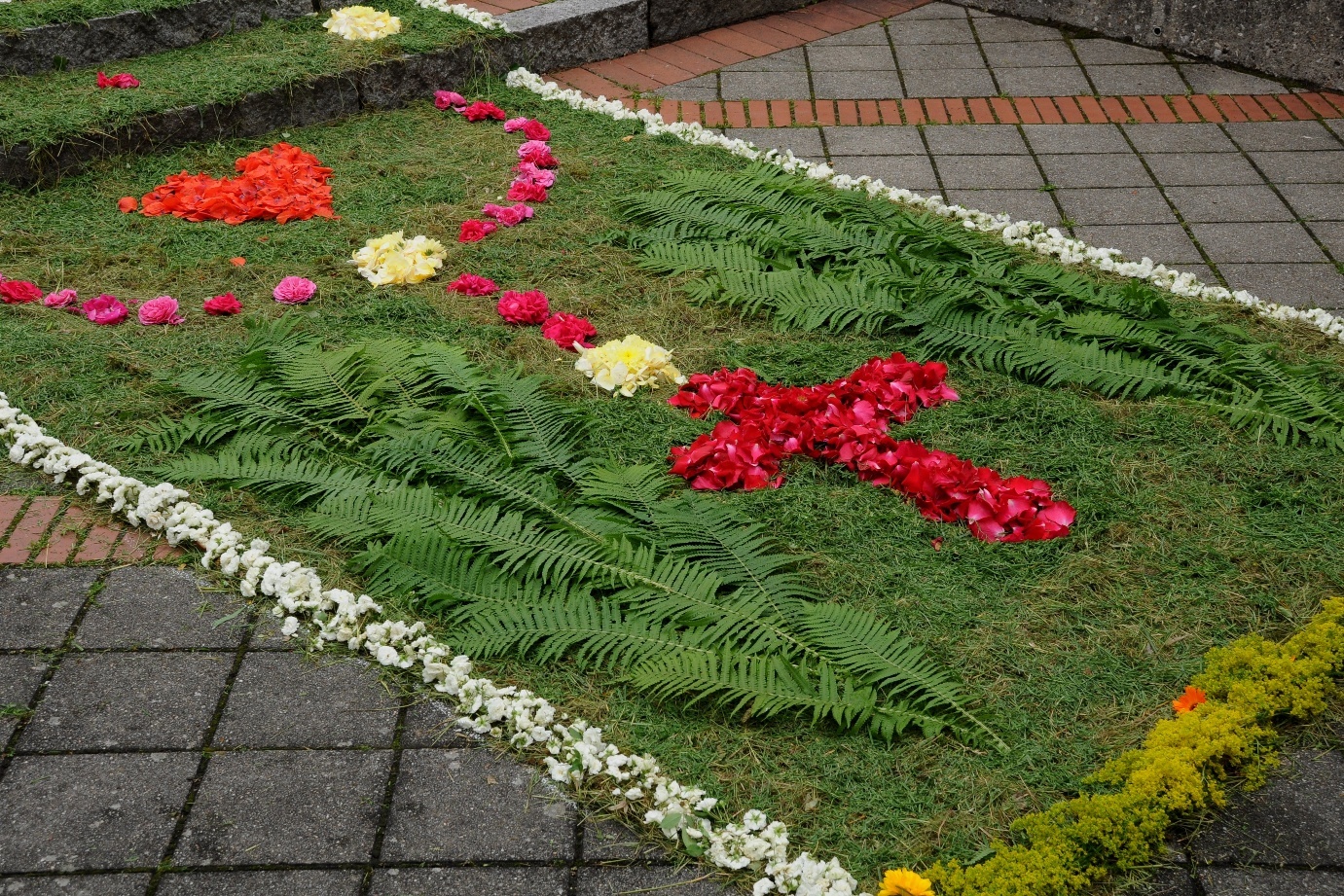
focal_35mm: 48
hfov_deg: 41.1
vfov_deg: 28.1
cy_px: 448
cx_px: 672
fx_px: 1792
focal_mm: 32
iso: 400
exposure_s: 1/160
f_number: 8
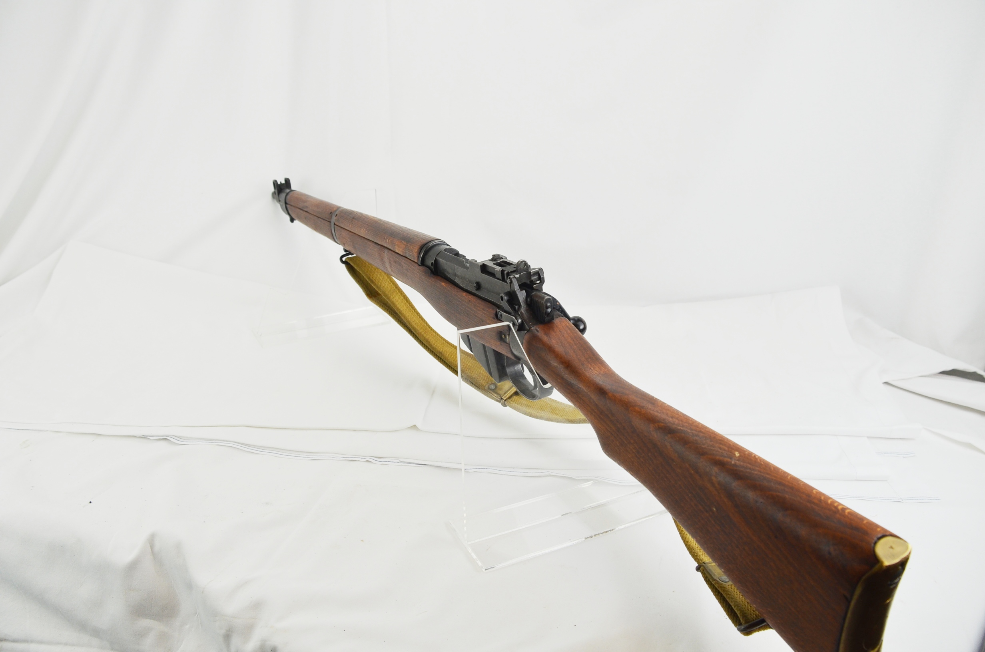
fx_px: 819
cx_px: 492
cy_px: 326
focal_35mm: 30
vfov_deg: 43.4
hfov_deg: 62.0
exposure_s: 1/125
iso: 320
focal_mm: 20
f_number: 5.6
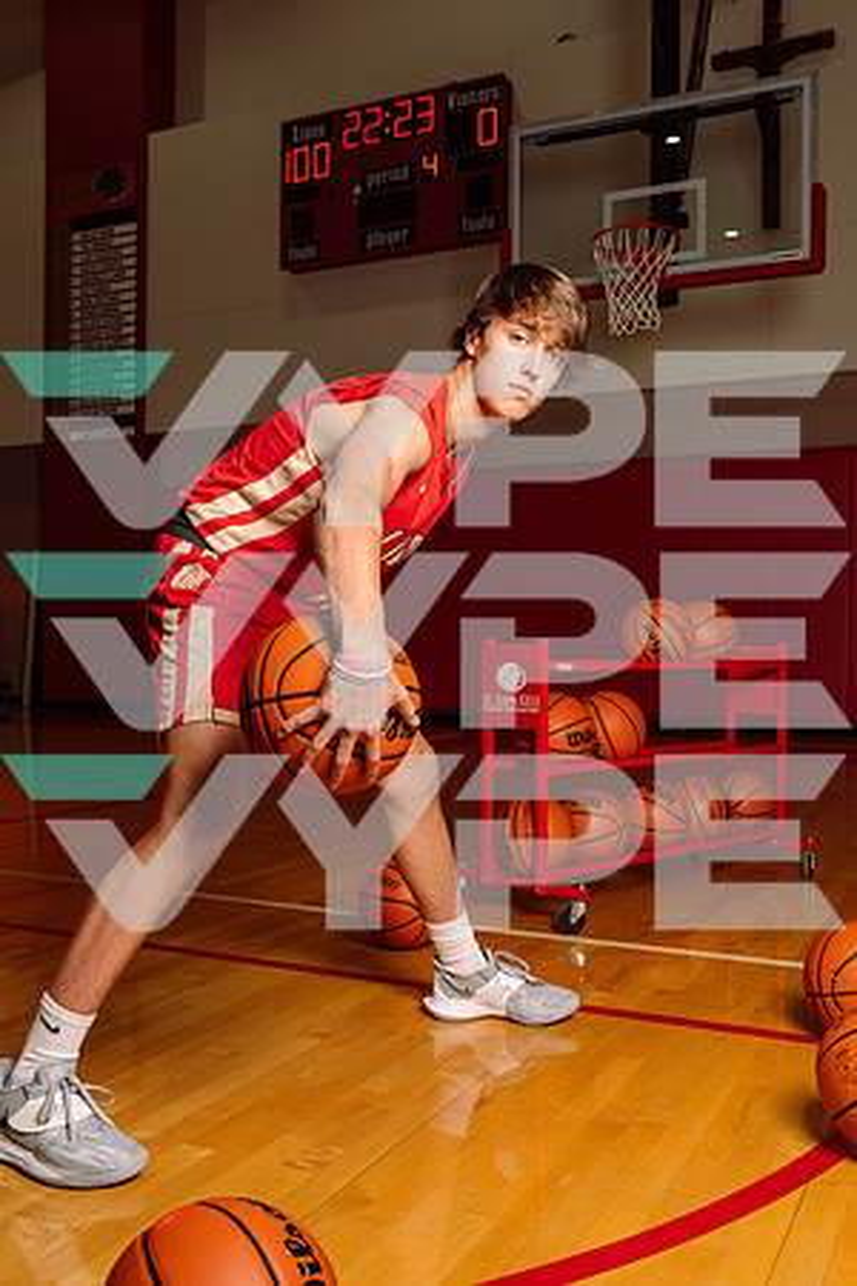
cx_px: 428
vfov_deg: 54.4
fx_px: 1250
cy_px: 643
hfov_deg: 37.9
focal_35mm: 35
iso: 320
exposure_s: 1/250
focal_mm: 35
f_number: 7.1
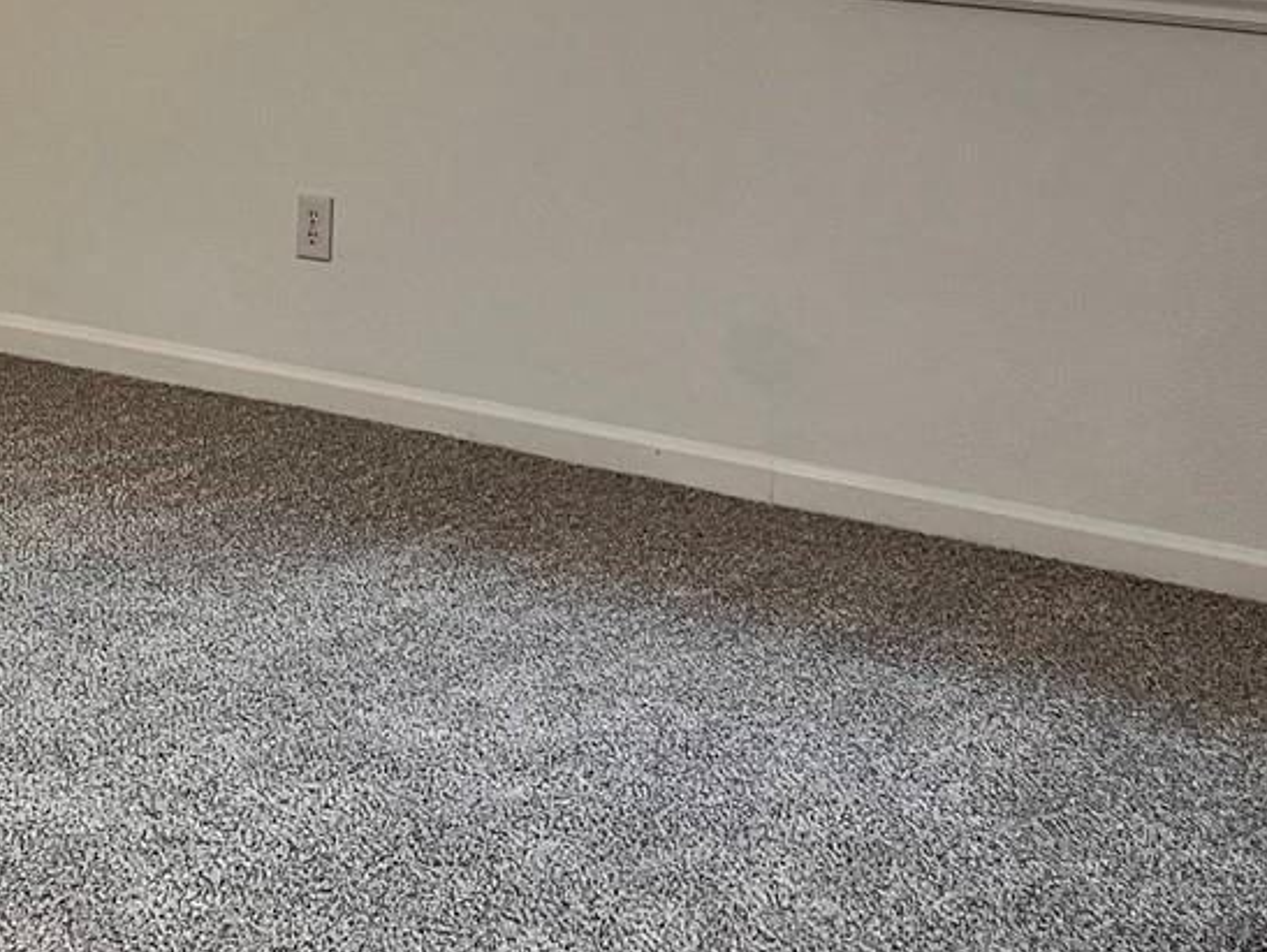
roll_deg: -3.7
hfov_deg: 25.6
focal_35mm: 76
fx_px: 2784
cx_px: 496
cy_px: 14
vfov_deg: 18.9
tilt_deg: -4.9
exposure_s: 1/60
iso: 125
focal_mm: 5.7
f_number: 1.5
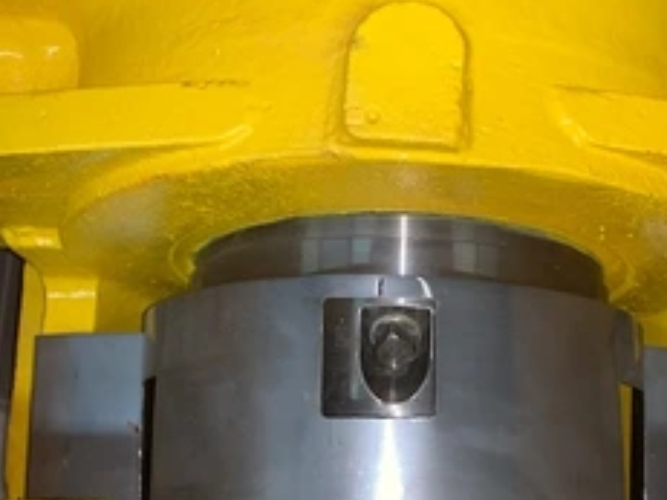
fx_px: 867
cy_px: 350
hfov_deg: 41.8
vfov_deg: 31.8
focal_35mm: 45
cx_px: 416
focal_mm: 4.25
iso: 25
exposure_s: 1/16
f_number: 1.8
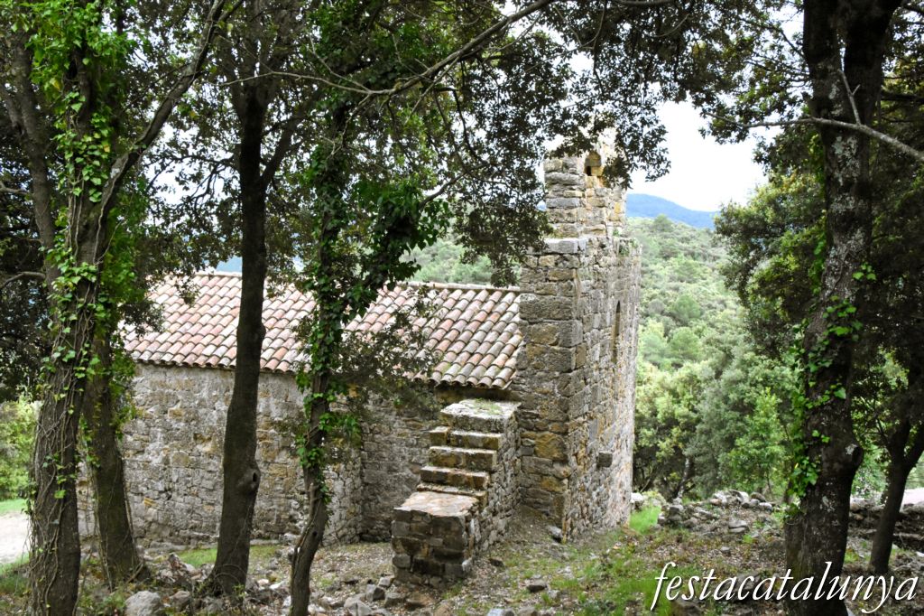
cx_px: 462
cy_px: 308
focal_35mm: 33
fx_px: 847
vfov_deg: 39.9
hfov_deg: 57.2
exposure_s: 1/640
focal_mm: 22
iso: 8000
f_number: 13
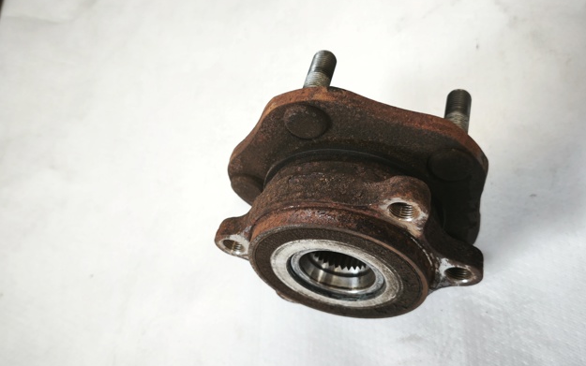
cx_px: 293
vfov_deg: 33.6
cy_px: 182
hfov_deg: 51.5
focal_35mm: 38
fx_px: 607
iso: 640
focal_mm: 5.35
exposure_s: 1/50
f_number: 1.7
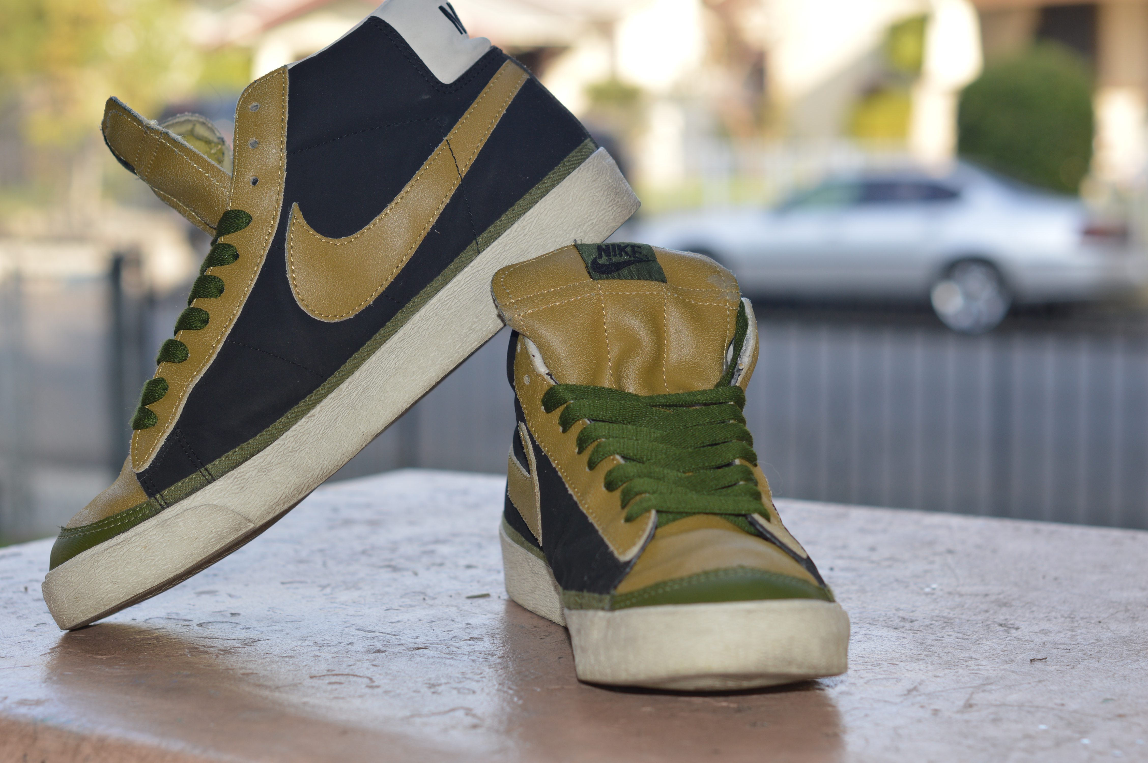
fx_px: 2390
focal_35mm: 75
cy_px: 382
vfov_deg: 18.1
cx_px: 574
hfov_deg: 27.0
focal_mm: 50
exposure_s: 1/200
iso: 100
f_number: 4
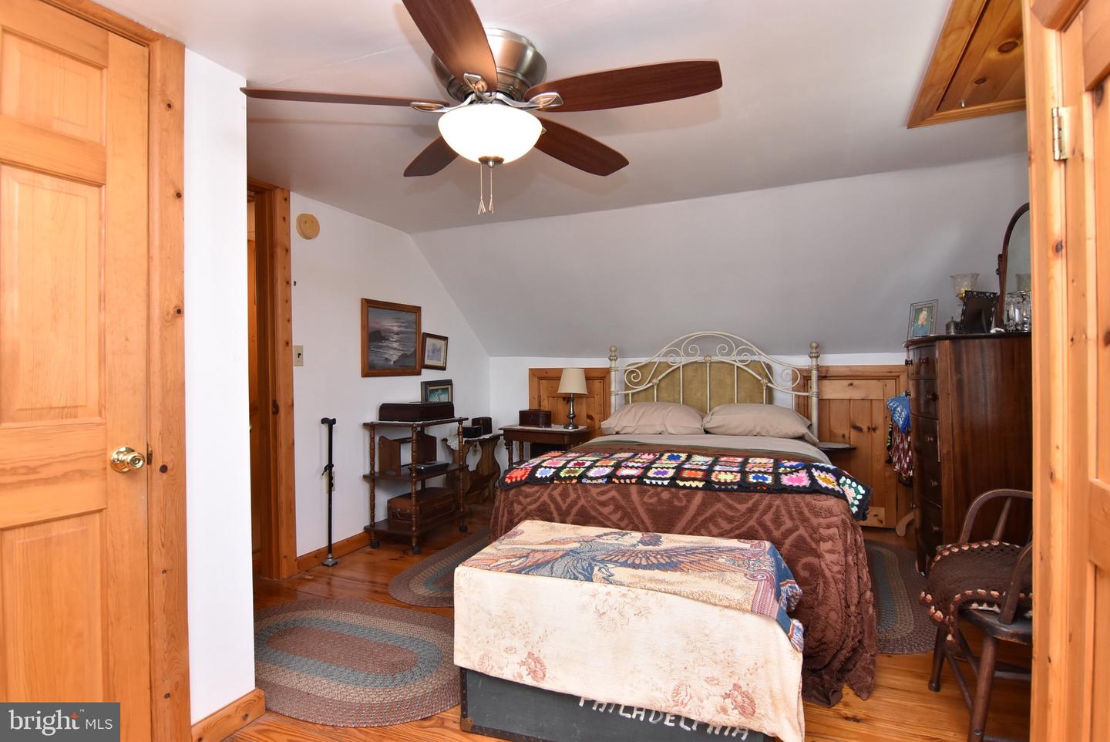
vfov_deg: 67.5
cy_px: 371
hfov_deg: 90.0
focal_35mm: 18
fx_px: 555
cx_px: 555
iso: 800
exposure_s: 1/50
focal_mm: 12
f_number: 7.1
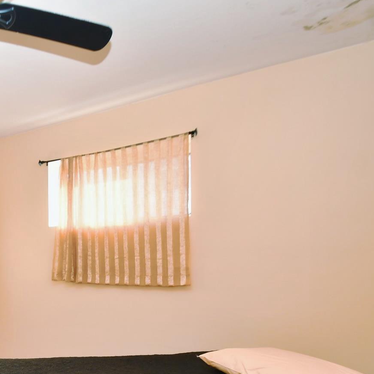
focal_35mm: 30
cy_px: 244
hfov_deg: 46.6
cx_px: 13
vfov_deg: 53.2
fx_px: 367
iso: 400
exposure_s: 1/160
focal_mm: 10
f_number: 4
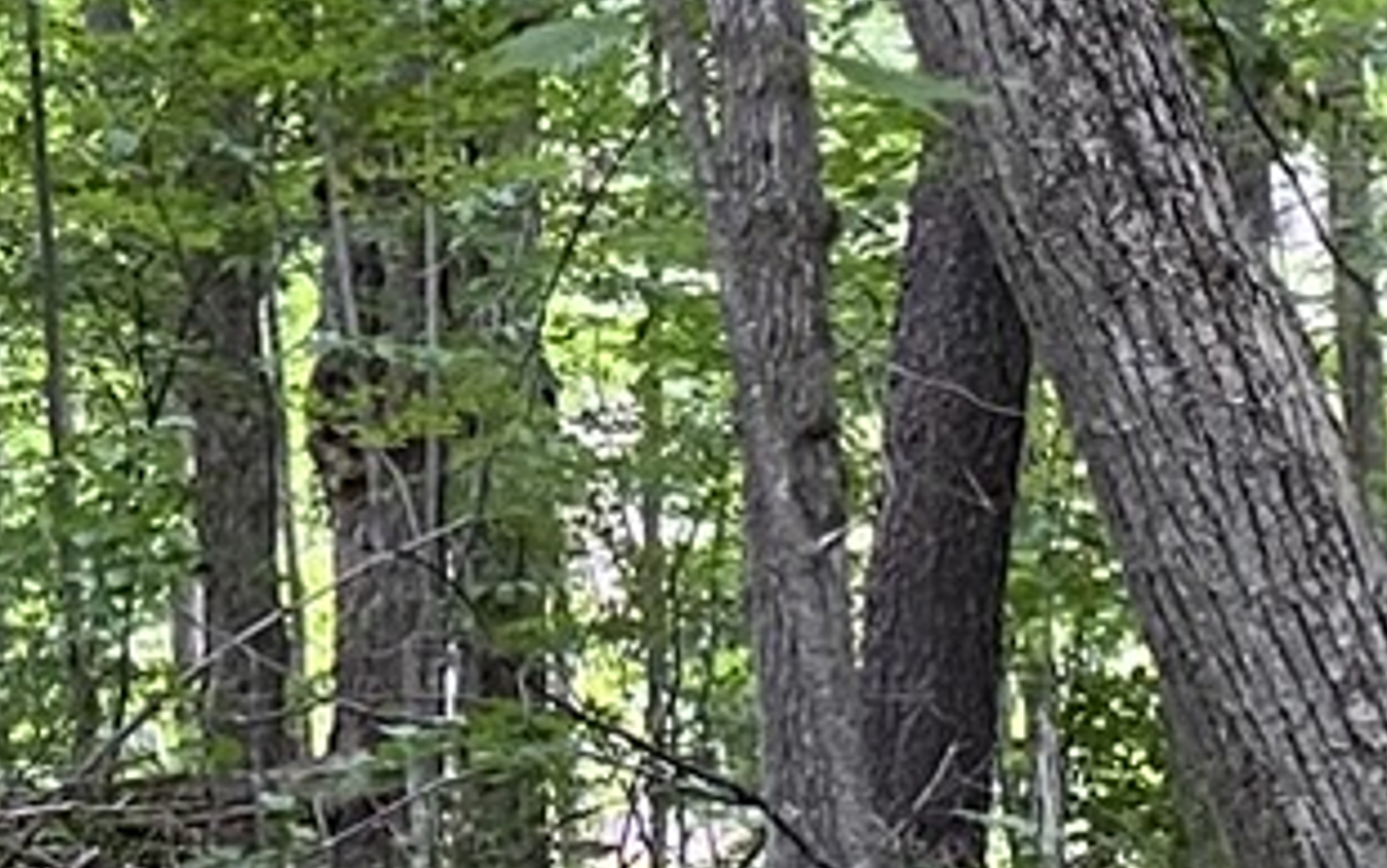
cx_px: -1154
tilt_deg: +19.5
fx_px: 6882
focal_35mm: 182
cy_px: -1391
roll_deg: -2.0
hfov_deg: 10.7
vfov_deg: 6.7
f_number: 1.8
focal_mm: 4.25
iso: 125
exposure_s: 1/60
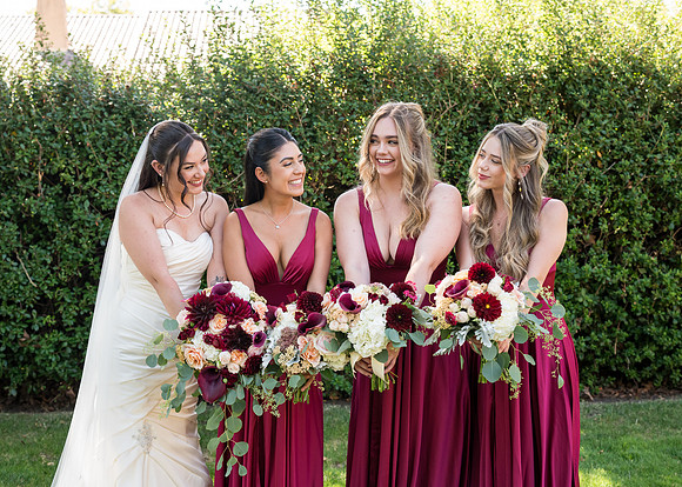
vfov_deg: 28.8
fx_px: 948
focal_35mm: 49
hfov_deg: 39.5
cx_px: 315
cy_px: 259
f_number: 4
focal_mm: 44
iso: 640
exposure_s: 1/320
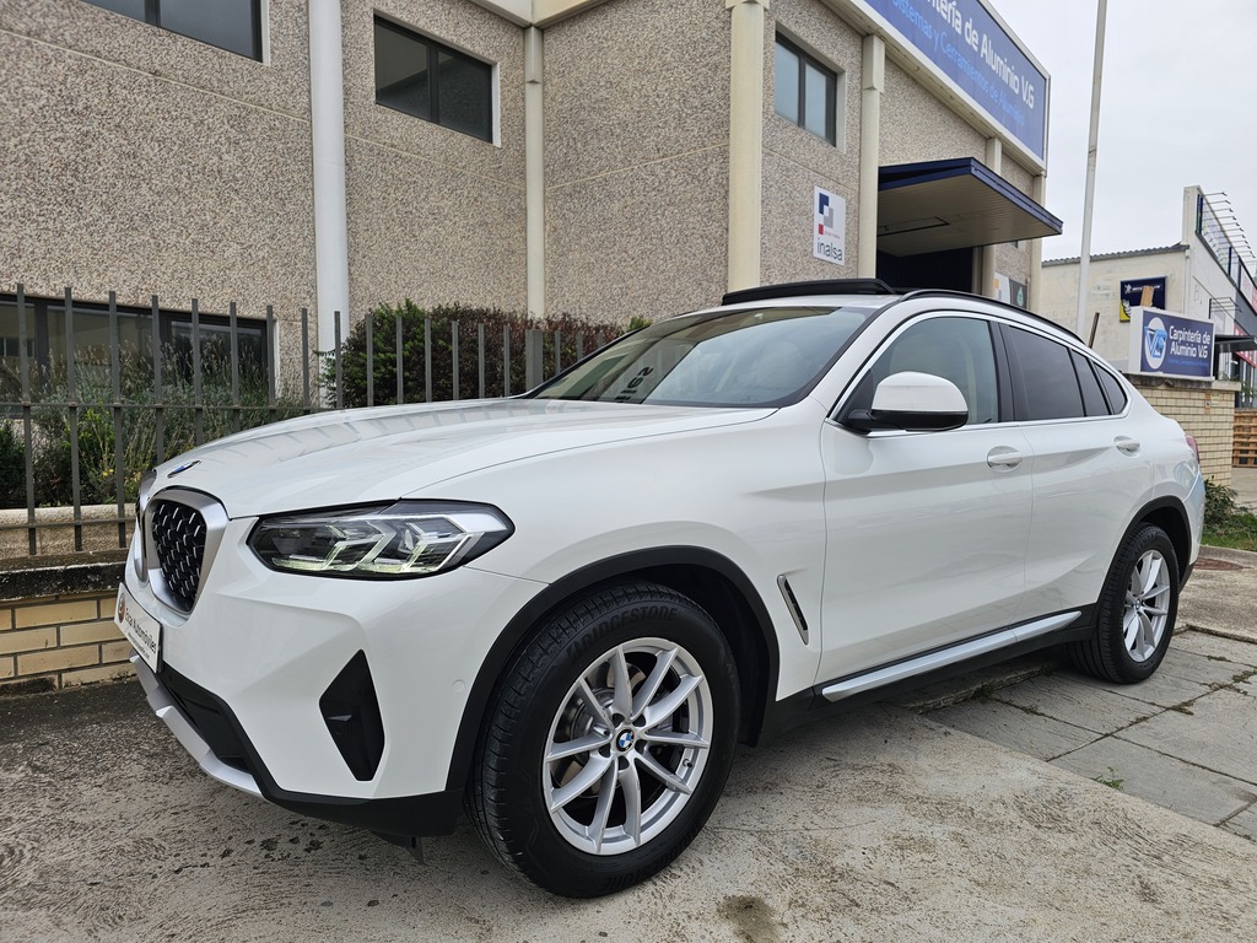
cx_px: 628
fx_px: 835
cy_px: 472
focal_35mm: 23
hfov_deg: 73.9
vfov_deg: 58.9
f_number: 1.7
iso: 10
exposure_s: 1/290
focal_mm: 6.3
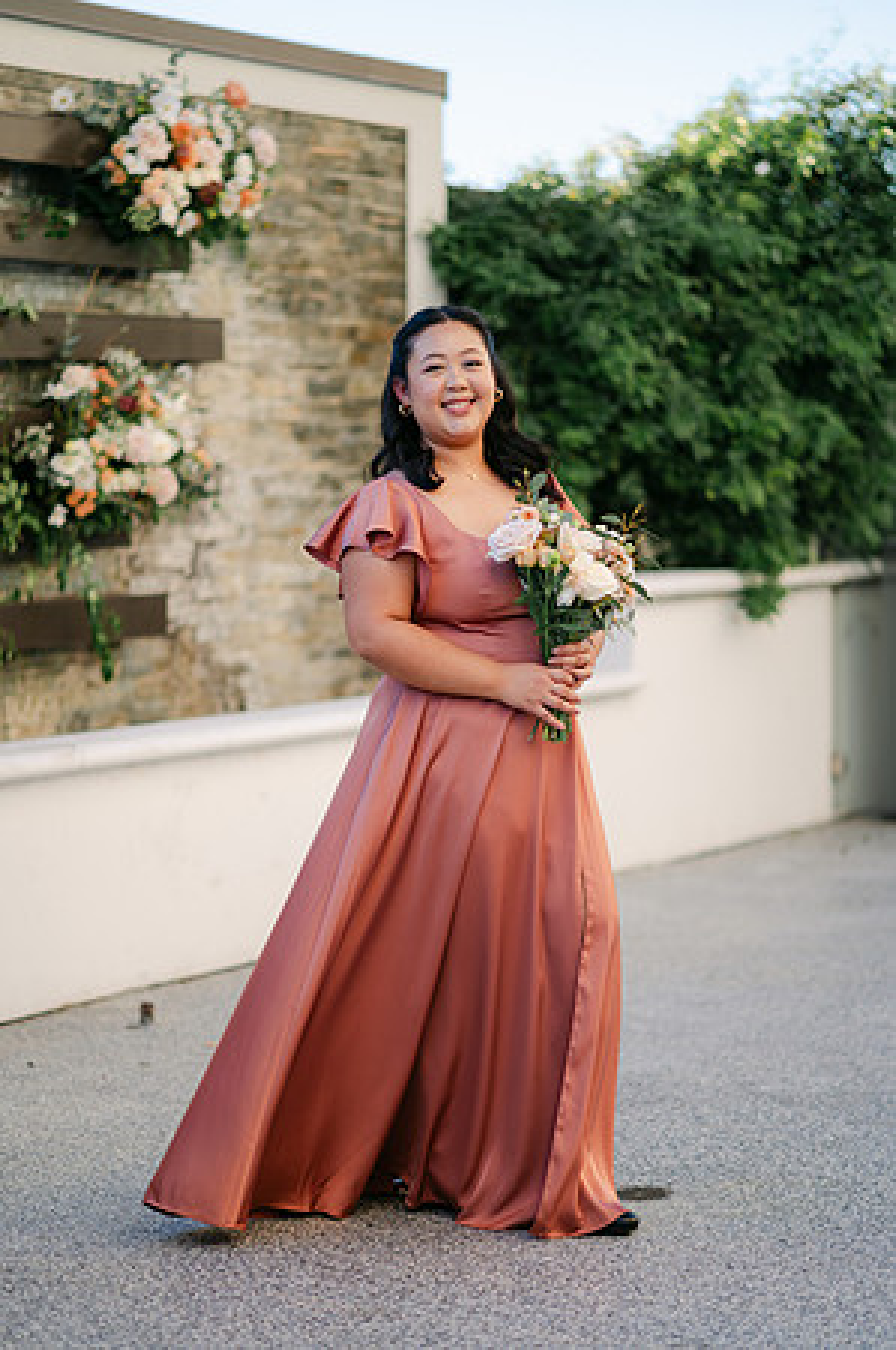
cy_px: 675
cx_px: 448
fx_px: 3180
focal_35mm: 85
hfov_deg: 16.0
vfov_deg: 23.9
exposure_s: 1/1250
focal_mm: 85
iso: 100
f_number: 1.8
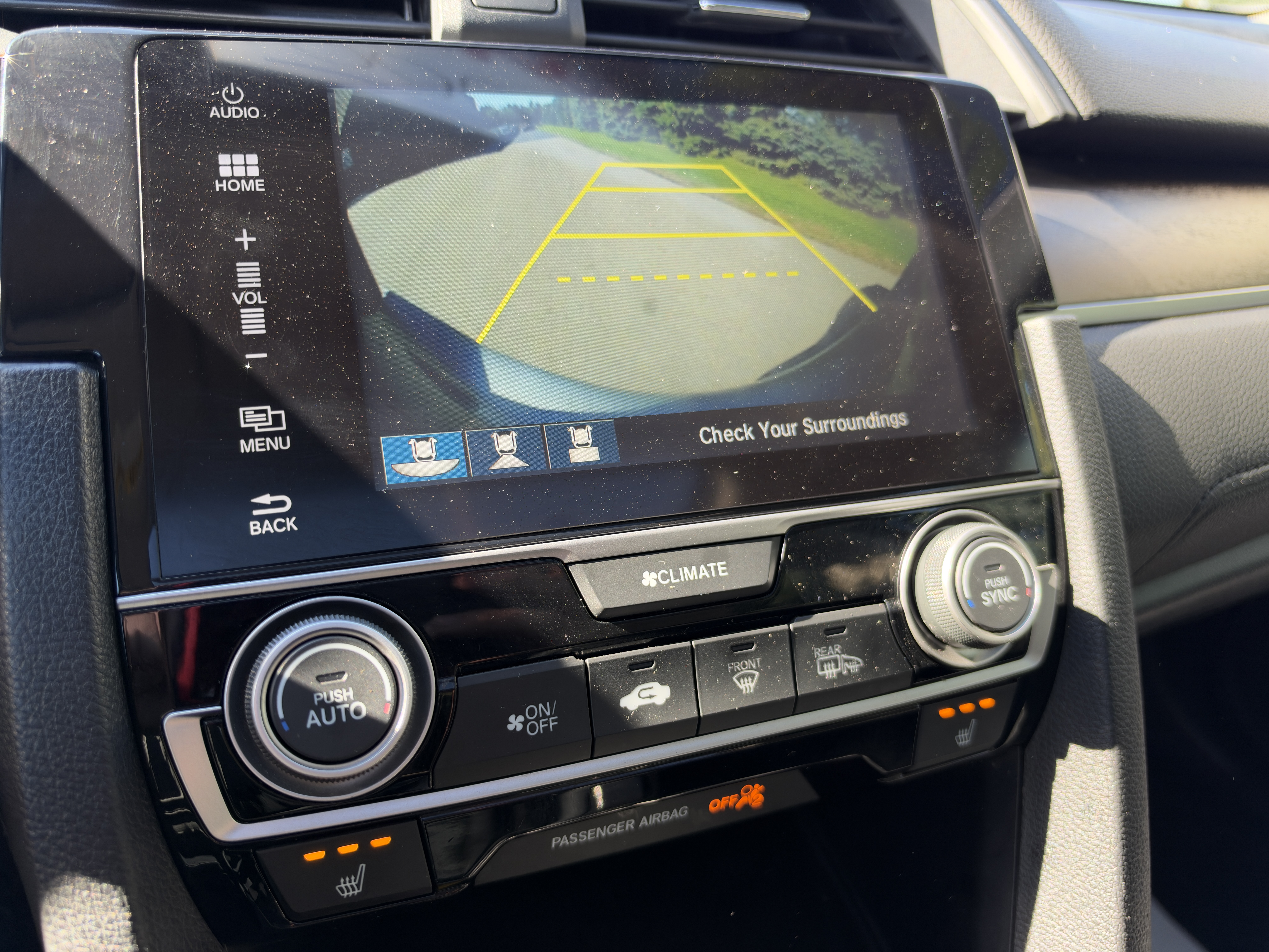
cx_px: 634
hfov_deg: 71.6
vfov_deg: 56.8
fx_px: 880
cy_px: 476
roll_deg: -2.2
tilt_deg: -24.7
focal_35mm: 24
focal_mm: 6.93
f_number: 1.8
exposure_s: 1/121
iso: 100
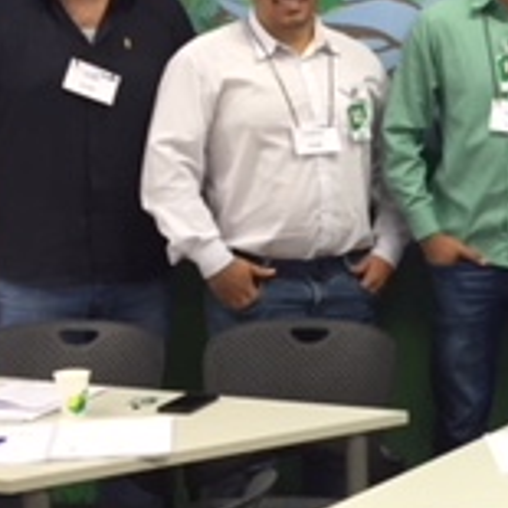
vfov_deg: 16.4
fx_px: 1760
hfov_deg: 15.5
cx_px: 695
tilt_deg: -10.5
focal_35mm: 106
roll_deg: -2.0
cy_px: 285
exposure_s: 1/30
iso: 80
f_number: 2.2
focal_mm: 4.15
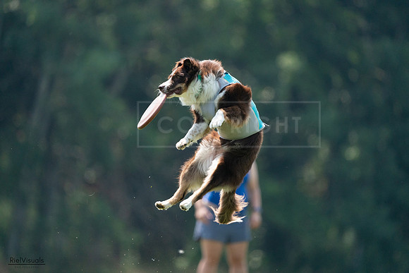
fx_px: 6818
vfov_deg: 2.3
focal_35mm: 600
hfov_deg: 3.4
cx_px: 204
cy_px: 136
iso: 2500
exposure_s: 1/4000
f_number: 6.3
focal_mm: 600
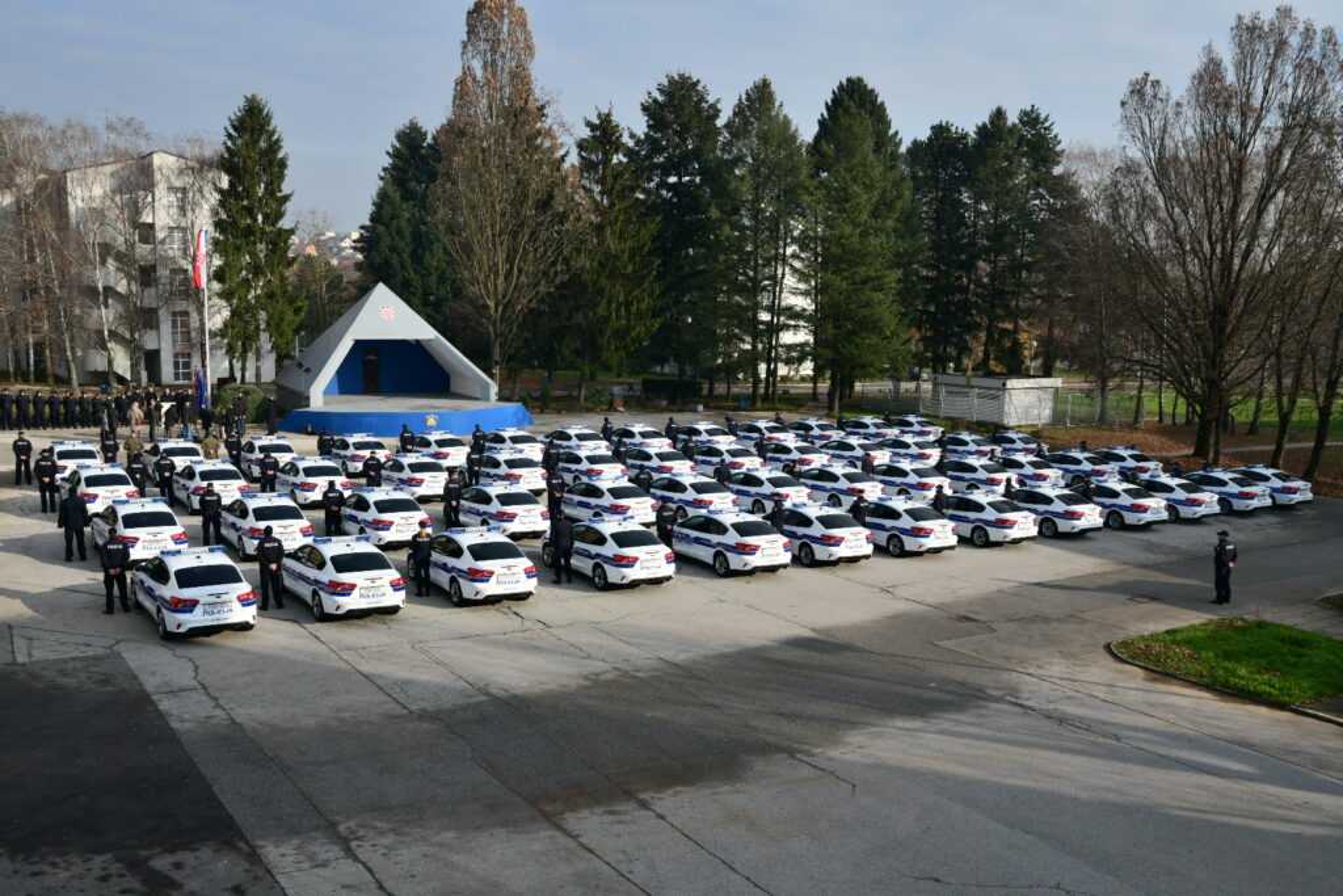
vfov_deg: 42.3
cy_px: 448
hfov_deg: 60.3
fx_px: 1157
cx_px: 672
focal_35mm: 31
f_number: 8
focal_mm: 31
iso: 125
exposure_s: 1/320
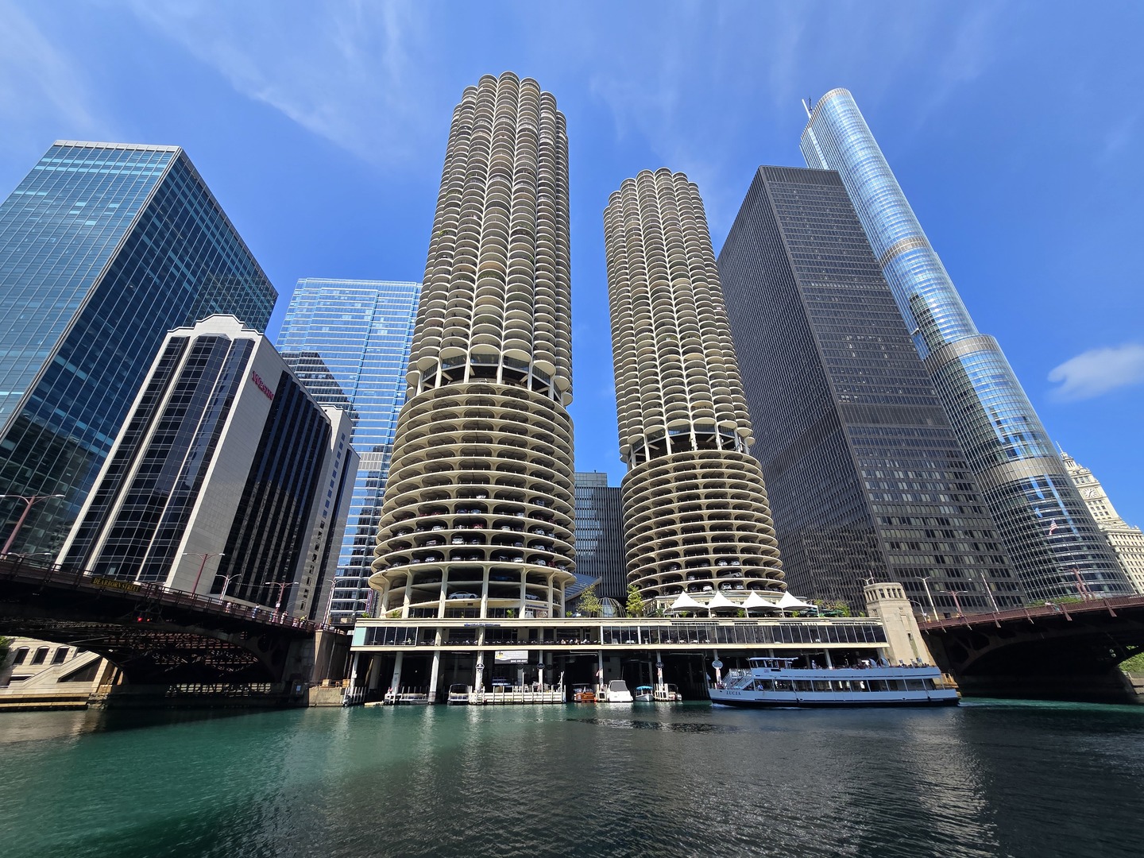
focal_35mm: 13
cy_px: 429
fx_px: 430
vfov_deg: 89.9
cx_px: 572
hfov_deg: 106.2
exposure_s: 1/1493
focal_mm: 2.2
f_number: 2.2
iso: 50
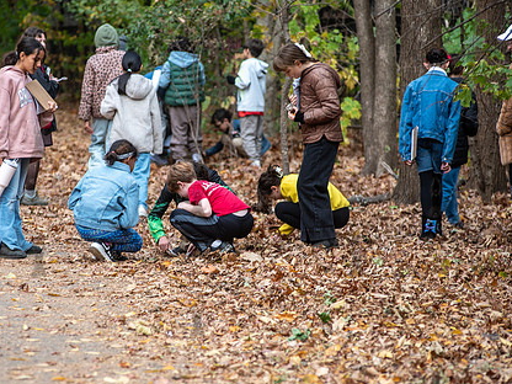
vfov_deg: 6.5
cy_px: 196
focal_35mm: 228
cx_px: 197
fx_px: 3372
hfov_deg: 8.7
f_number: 4
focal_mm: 170
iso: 160
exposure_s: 1/125
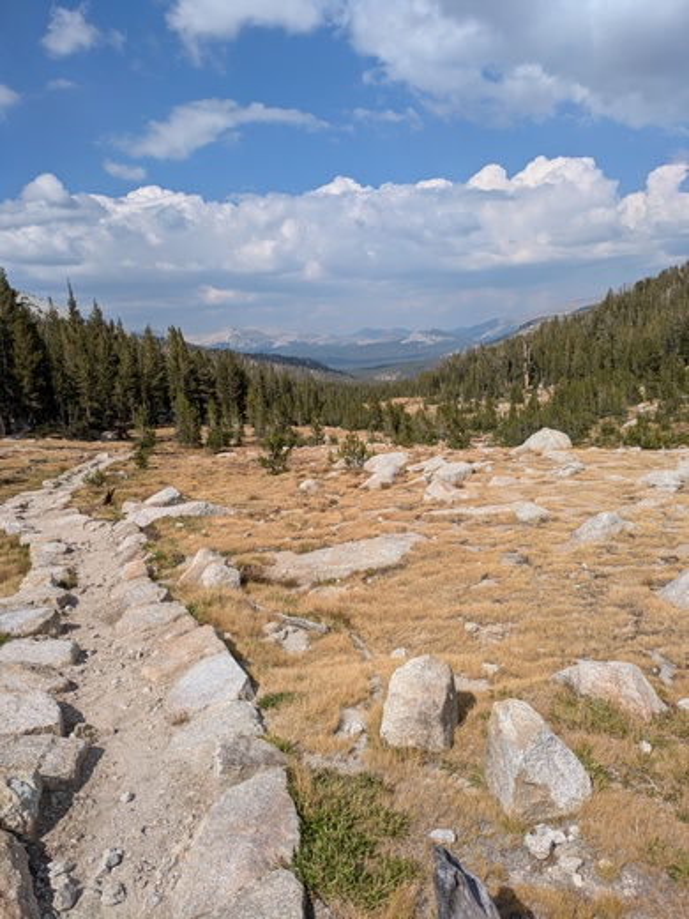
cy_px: 460
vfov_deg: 69.4
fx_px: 663
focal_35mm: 25
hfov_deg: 54.9
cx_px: 344
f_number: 1.89
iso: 50
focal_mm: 5.43
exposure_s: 1/2732
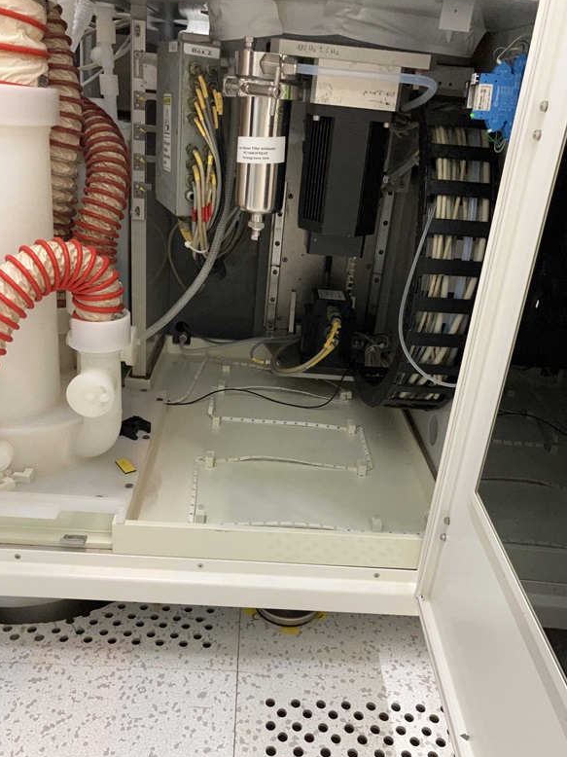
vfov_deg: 61.7
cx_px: 285
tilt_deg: -22.9
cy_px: 380
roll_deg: -6.2
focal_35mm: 29
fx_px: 634
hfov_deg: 48.2
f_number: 1.8
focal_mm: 3.99
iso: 250
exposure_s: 1/50
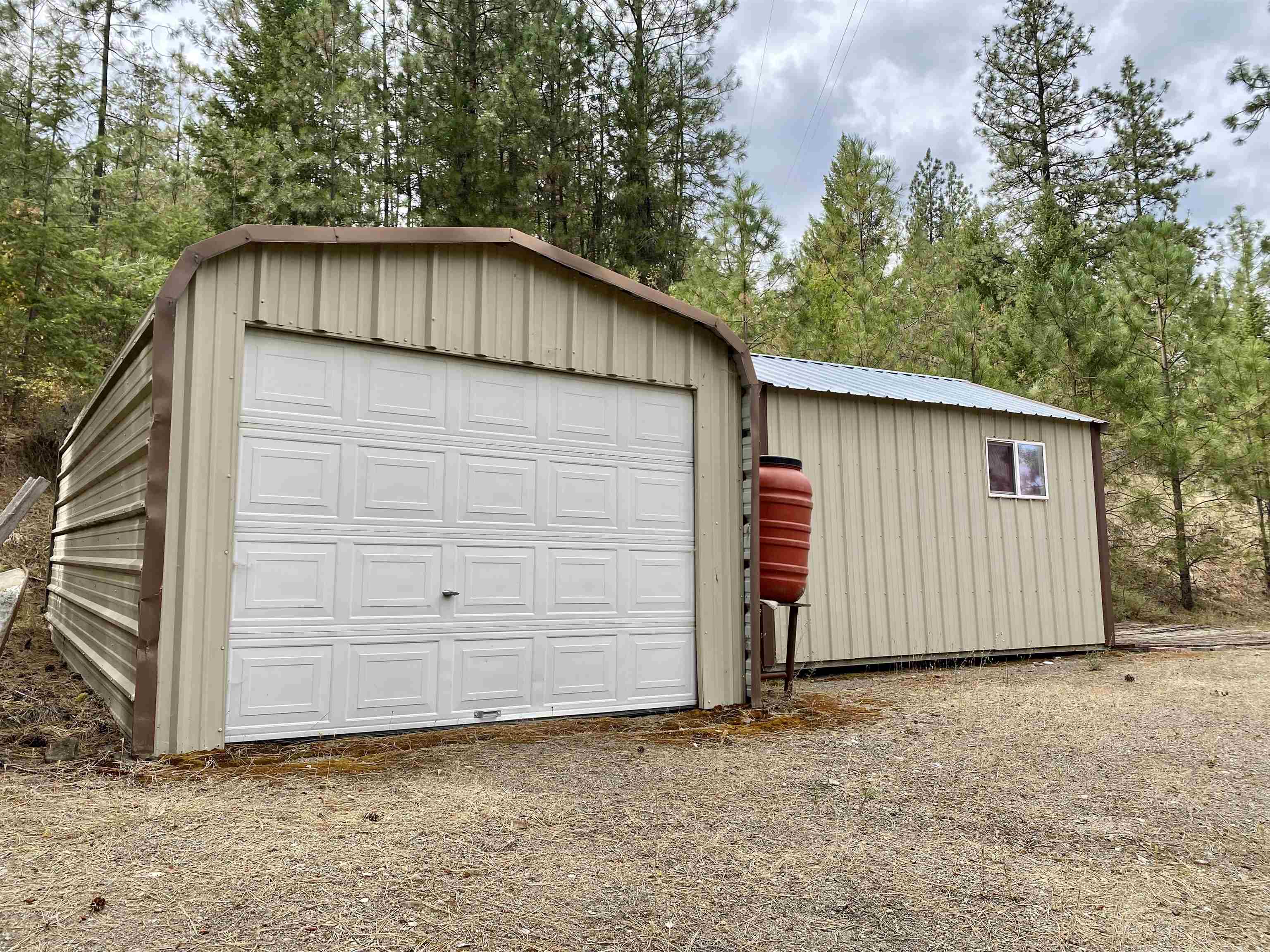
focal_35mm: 26
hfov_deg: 67.3
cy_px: 476
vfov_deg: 53.1
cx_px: 635
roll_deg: +1.0
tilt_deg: +8.5
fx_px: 954
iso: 32
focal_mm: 4.25
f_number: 1.8
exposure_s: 1/871
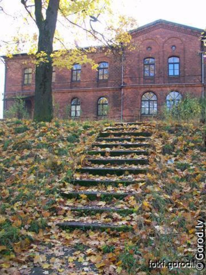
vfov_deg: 56.8
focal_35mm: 32
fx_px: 254
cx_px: 103
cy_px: 138
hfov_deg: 44.2
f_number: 2.8
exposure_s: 1/100
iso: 64
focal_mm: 5.7
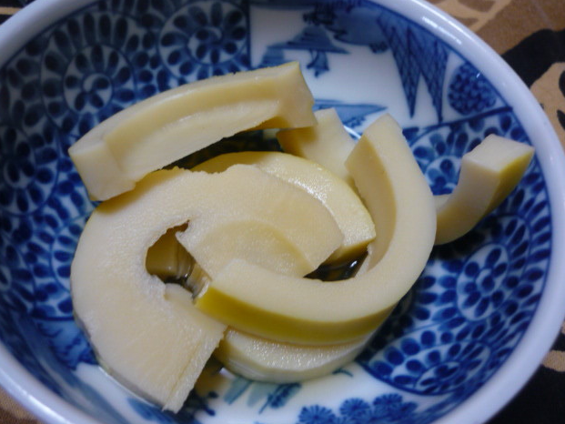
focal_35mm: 34
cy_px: 215
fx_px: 555
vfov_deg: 41.8
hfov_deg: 53.9
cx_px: 281
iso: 125
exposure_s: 1/30
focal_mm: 5.5
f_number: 2.8
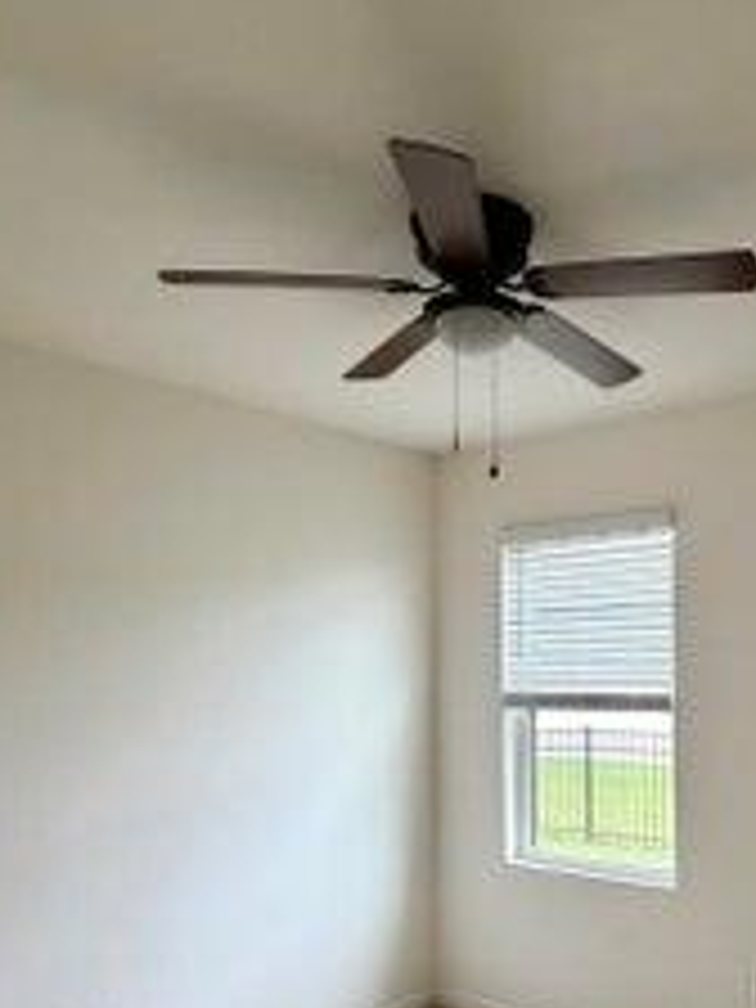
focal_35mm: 30
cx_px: 608
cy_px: 630
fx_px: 874
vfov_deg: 59.2
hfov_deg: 44.5
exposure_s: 1/75
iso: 320
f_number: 2.2
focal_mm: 2.22
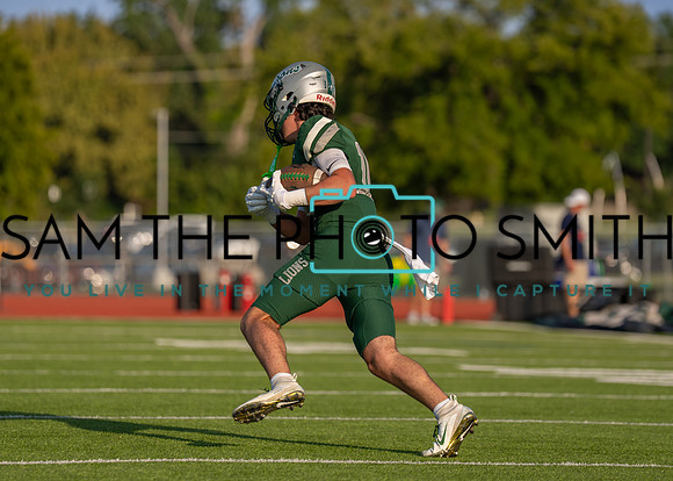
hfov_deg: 8.2
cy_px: 206
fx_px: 4682
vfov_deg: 5.9
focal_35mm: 245
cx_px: 331
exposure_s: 1/2000
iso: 100
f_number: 2.8
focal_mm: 162
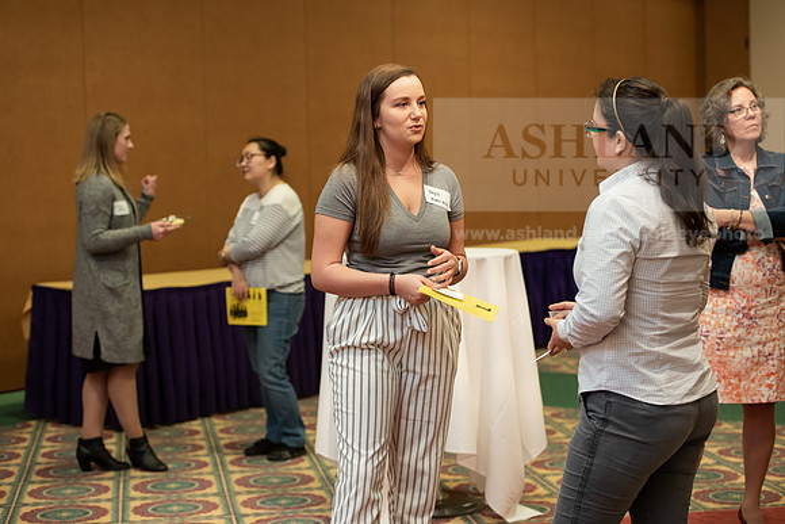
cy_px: 262
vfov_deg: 19.5
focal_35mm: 70
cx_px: 392
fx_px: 1527
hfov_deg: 28.8
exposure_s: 1/200
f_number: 3.5
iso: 1600
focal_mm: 70
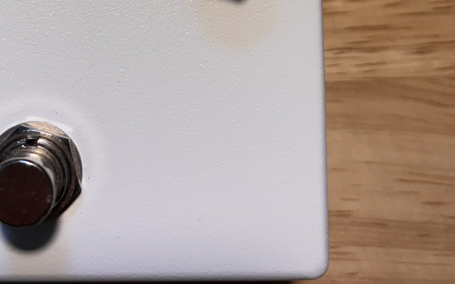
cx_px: 145
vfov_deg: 20.2
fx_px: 719
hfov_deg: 34.7
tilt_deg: -82.9
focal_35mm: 58
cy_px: -99
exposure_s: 1/120
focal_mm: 5.96
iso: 64
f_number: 1.6
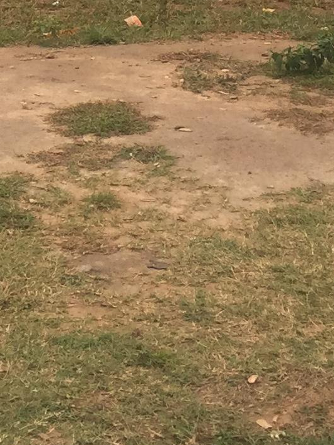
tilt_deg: +0.7
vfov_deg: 13.8
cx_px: -101
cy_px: -237
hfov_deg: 10.8
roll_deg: -0.6
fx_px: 1723
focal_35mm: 134
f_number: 2.2
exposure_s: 1/682
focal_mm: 4.15
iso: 32
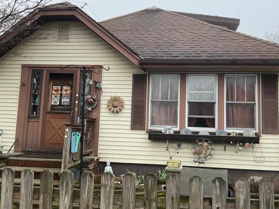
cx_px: 149
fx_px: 290
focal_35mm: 36
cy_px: 96
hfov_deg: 51.3
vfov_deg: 39.6
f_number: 1.8
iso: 40
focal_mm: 3
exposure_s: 1/120
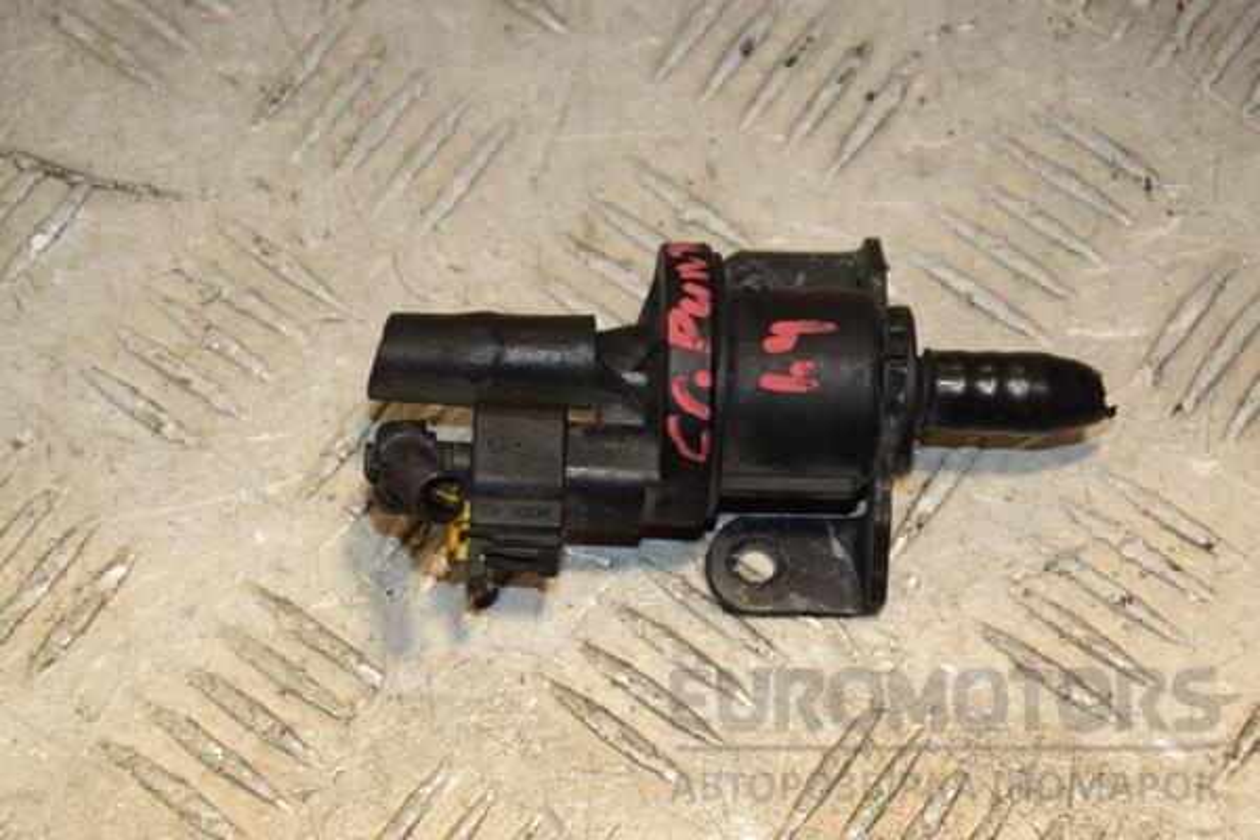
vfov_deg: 10.8
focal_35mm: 128
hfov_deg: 16.1
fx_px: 4462
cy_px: 420
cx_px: 630
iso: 800
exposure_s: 1/200
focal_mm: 85
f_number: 8
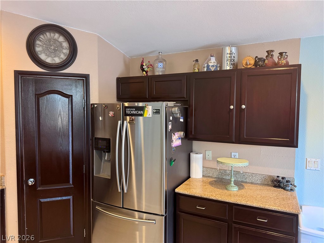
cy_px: 122
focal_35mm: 24
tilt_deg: -3.2
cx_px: 162
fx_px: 225
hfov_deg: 71.6
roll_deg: -0.9
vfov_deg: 56.8
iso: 640
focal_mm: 6.76
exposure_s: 1/40
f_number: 1.78
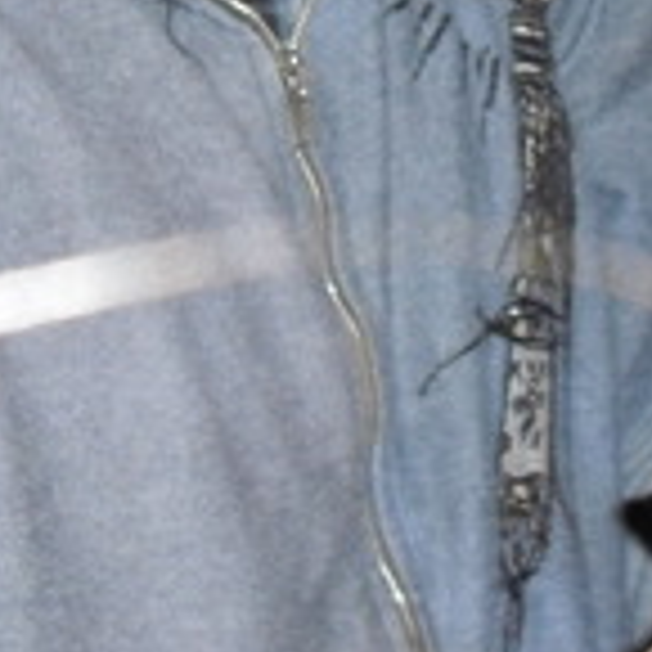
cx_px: 400
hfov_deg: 12.6
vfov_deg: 12.1
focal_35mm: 139
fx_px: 2962
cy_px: -234
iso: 200
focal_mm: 6.2
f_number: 2.8
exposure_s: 1/60
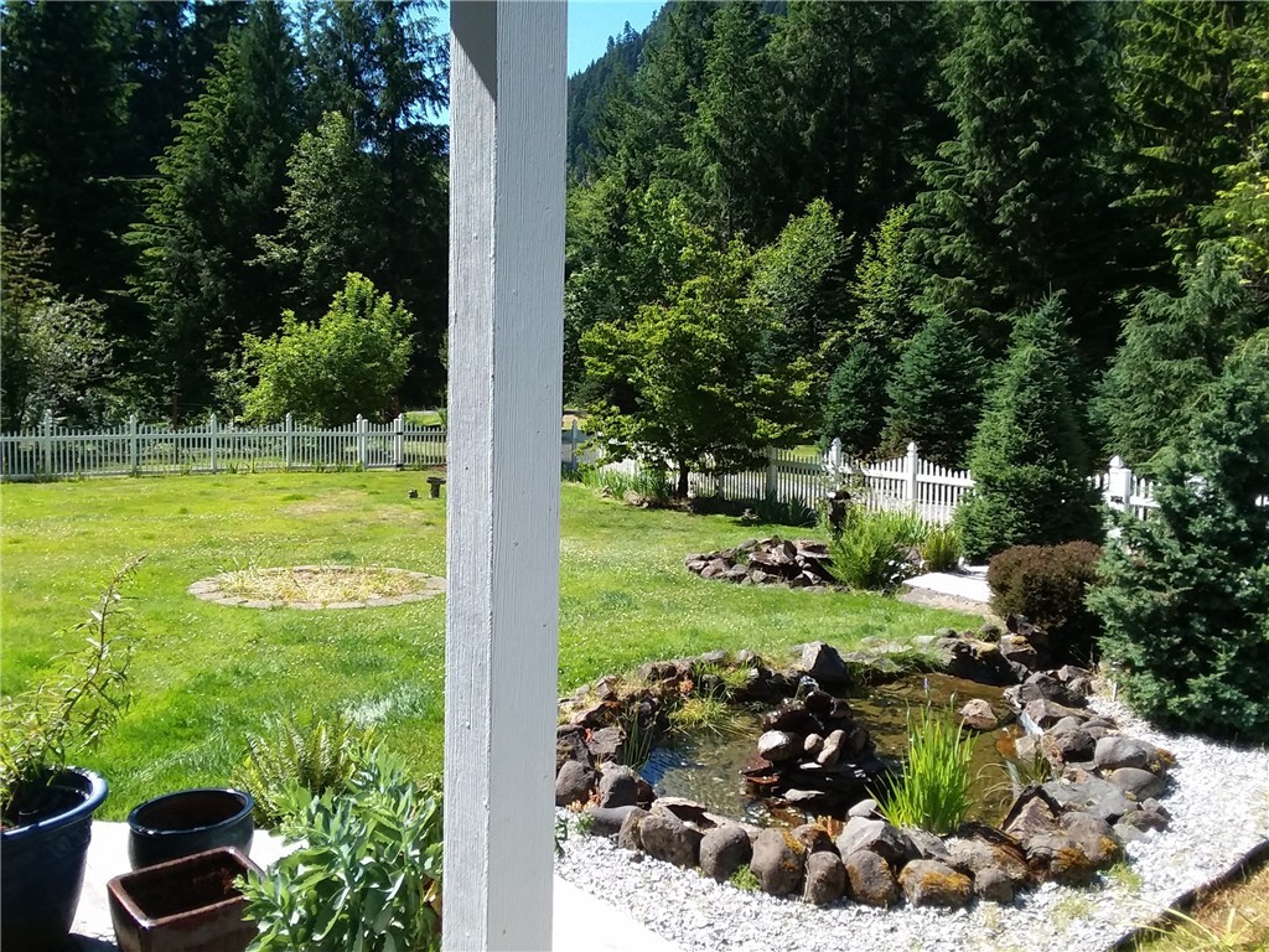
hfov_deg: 61.7
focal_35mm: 29
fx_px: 1063
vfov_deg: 48.2
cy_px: 476
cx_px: 634
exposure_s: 1/680
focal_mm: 2.47
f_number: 1.9
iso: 40
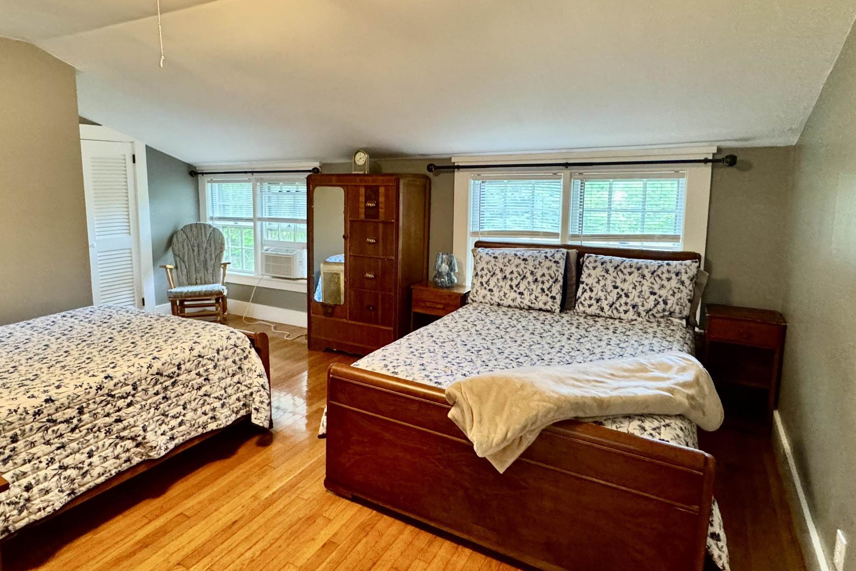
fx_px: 523
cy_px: 254
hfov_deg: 78.0
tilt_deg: -8.6
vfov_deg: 57.1
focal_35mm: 22
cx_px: 357
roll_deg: +0.7
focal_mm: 2.22
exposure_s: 1/60
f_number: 2.2
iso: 640
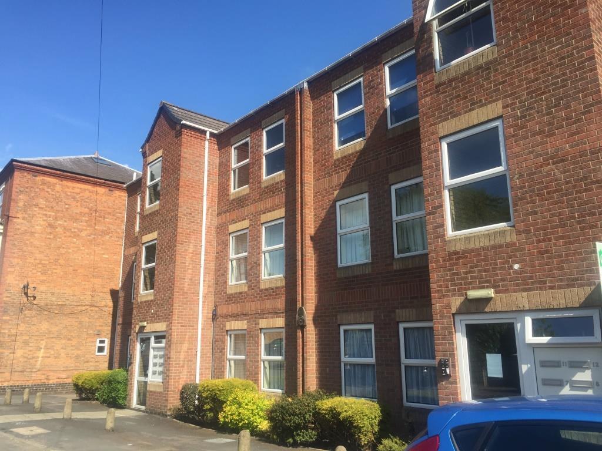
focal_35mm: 29
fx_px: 504
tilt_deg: +14.4
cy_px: 226
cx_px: 301
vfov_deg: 48.2
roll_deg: -1.2
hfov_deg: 61.7
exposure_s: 1/1163
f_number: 2.2
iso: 32
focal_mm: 4.15
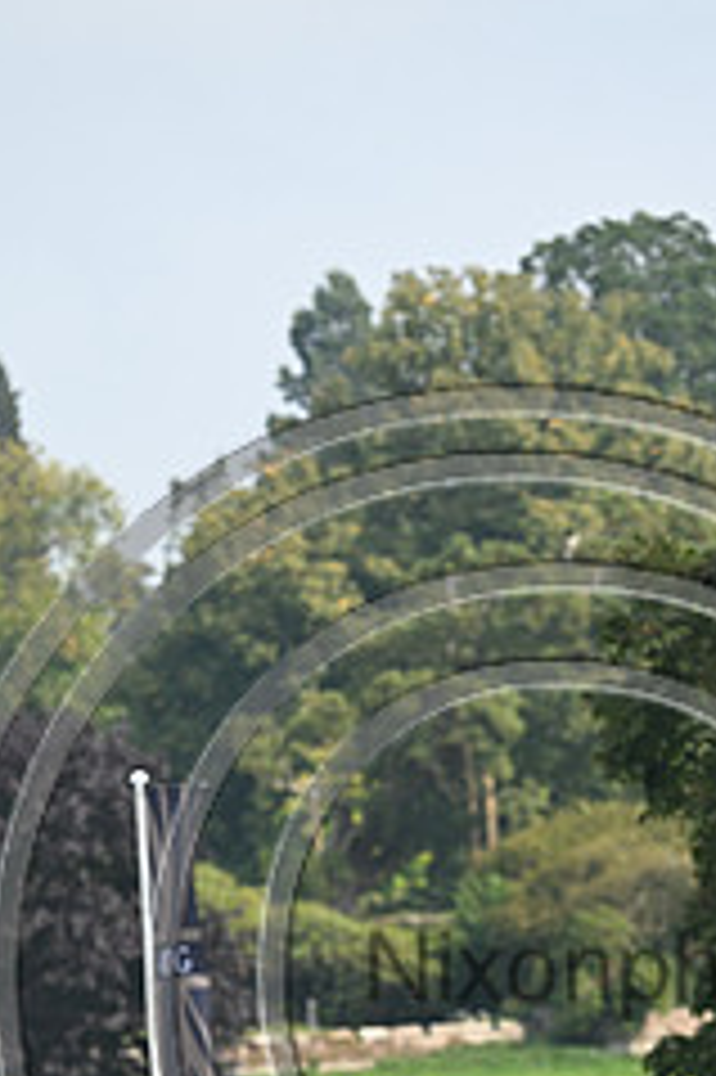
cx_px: 453
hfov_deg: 2.6
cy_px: 896
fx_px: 15983
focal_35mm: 535
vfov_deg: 3.9
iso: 360
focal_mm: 220
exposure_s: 1/1250
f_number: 5
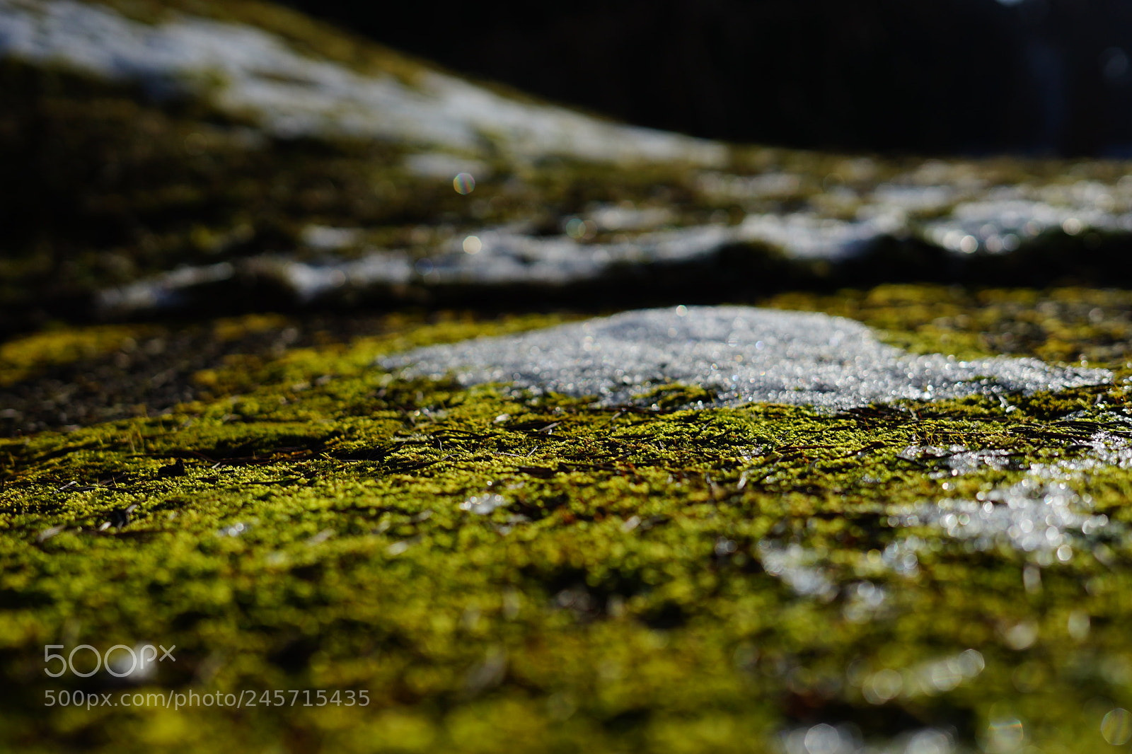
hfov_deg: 39.6
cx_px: 566
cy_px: 377
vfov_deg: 27.0
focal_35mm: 50
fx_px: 1572
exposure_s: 1/3200
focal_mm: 50
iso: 100
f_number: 3.5
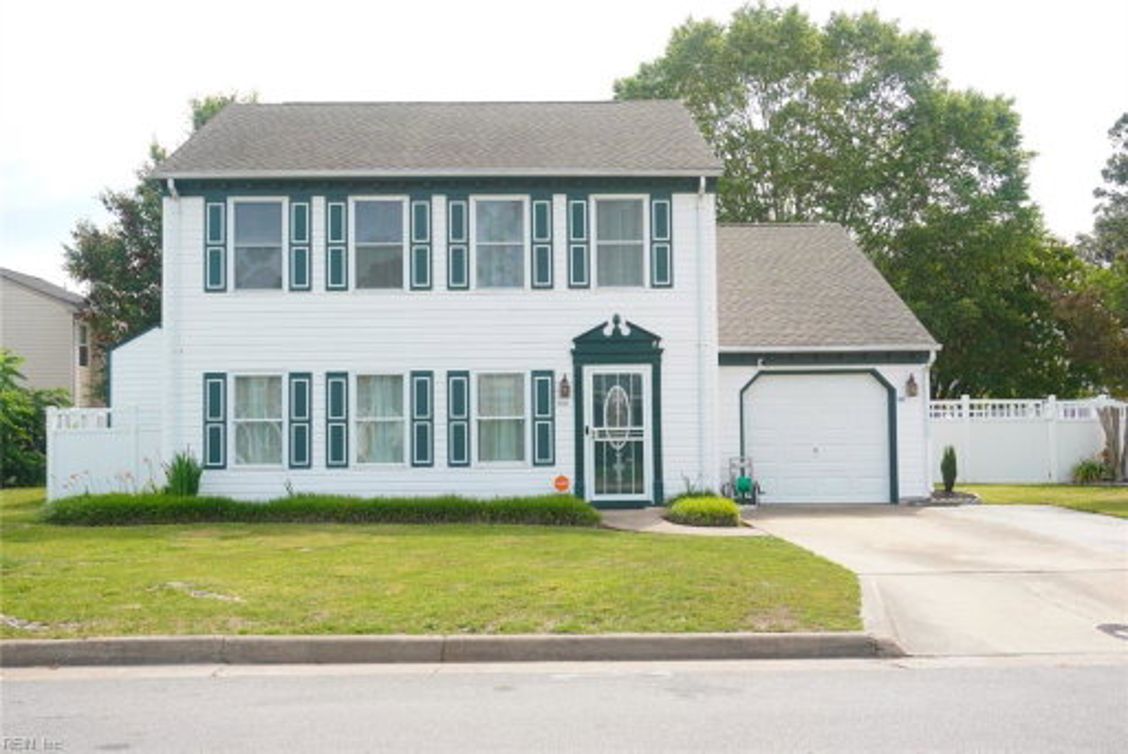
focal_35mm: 38
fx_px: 1176
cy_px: 377
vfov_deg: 35.5
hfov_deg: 51.3
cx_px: 564
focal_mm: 25
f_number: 6.3
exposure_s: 1/125
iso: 100
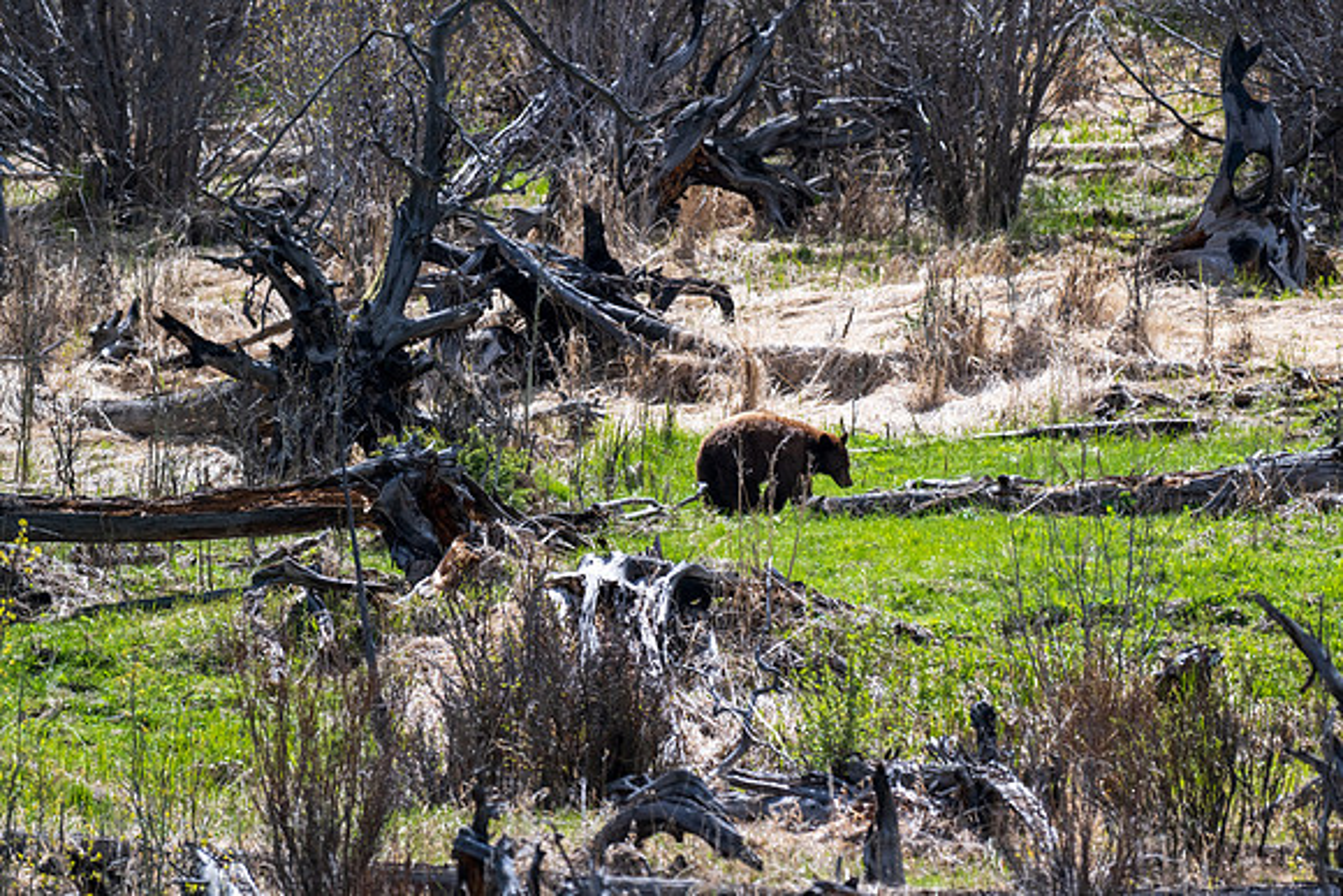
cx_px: 863
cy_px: 384
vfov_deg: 1.8
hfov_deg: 2.7
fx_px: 28759
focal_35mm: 771
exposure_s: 1/1250
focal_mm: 600
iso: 320
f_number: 6.3
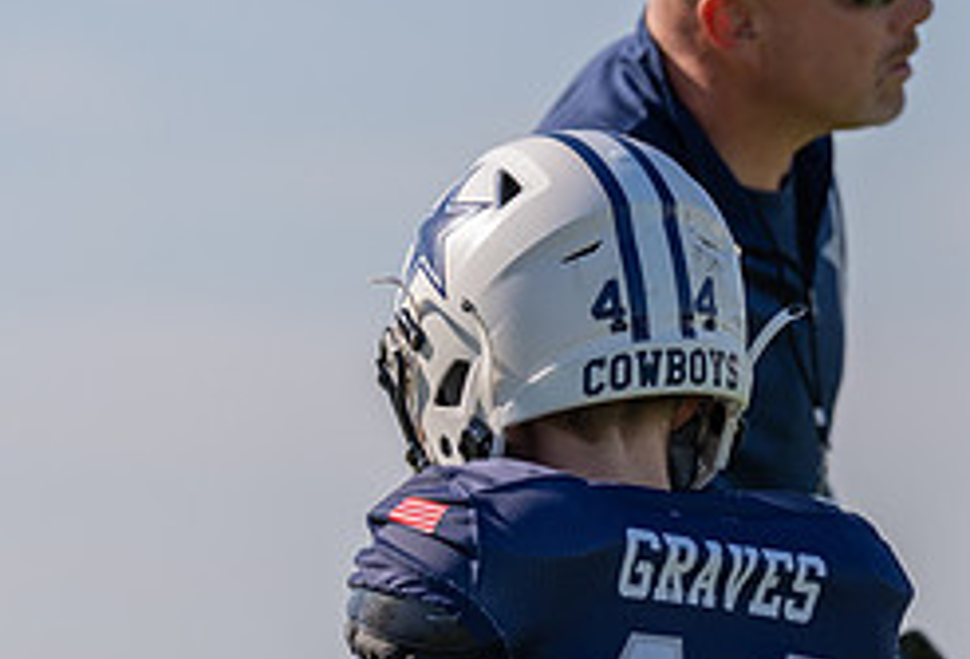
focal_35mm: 492
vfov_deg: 2.8
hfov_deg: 4.2
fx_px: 13331
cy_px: 477
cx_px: 834
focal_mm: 200
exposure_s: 1/2000
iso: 100
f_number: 3.5
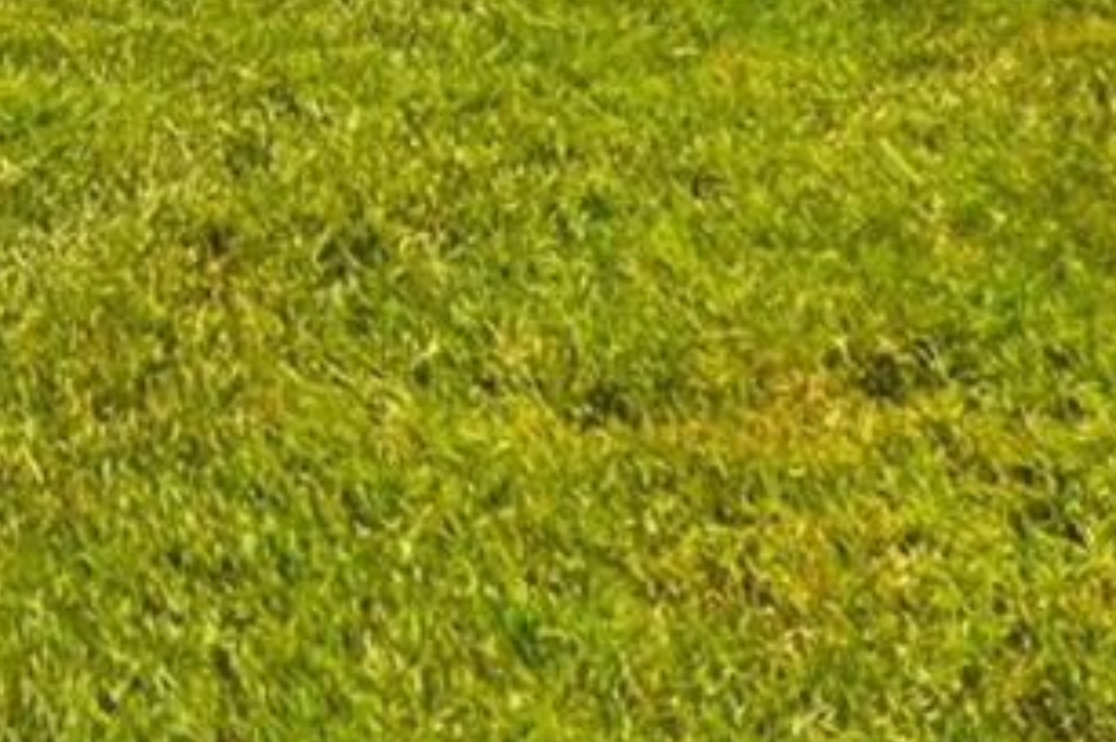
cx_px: -374
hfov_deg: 13.4
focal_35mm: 147
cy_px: -1217
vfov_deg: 8.3
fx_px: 4552
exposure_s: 1/1250
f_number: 2.8
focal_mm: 8.38
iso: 100
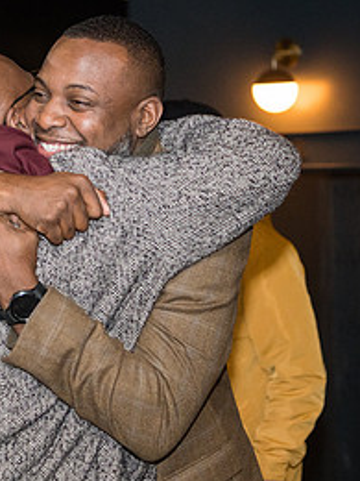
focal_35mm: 159
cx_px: -76
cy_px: 297
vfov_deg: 12.4
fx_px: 2205
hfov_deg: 9.2
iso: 3200
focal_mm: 74
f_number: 4
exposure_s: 1/125
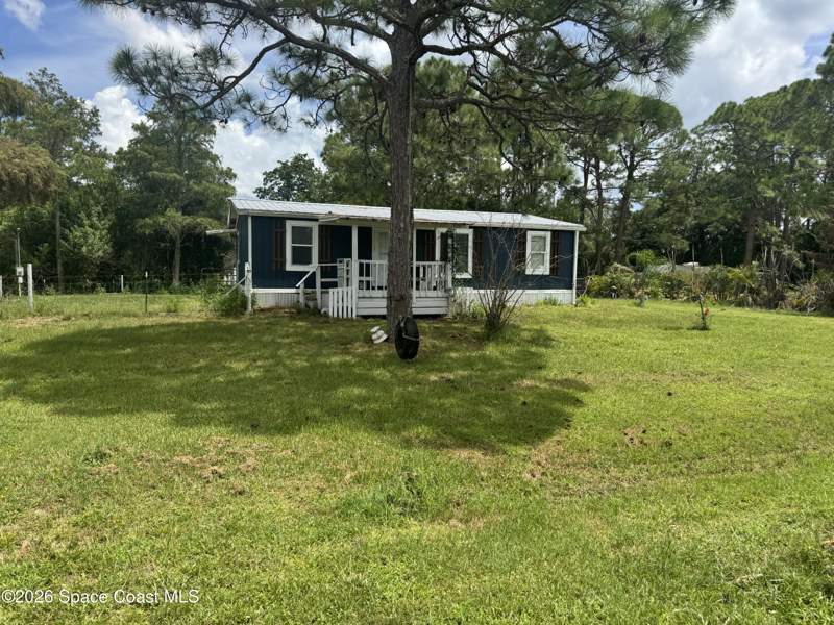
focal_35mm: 24
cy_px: 312
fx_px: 578
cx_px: 417
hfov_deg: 71.6
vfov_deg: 56.8
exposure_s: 1/3802
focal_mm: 6.76
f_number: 1.78
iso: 80
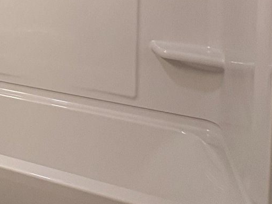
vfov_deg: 23.0
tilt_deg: -1.4
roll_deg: +0.2
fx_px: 440
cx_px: -114
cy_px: -66
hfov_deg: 26.7
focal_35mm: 56
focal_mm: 2.22
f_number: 2.2
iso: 160
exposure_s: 1/120
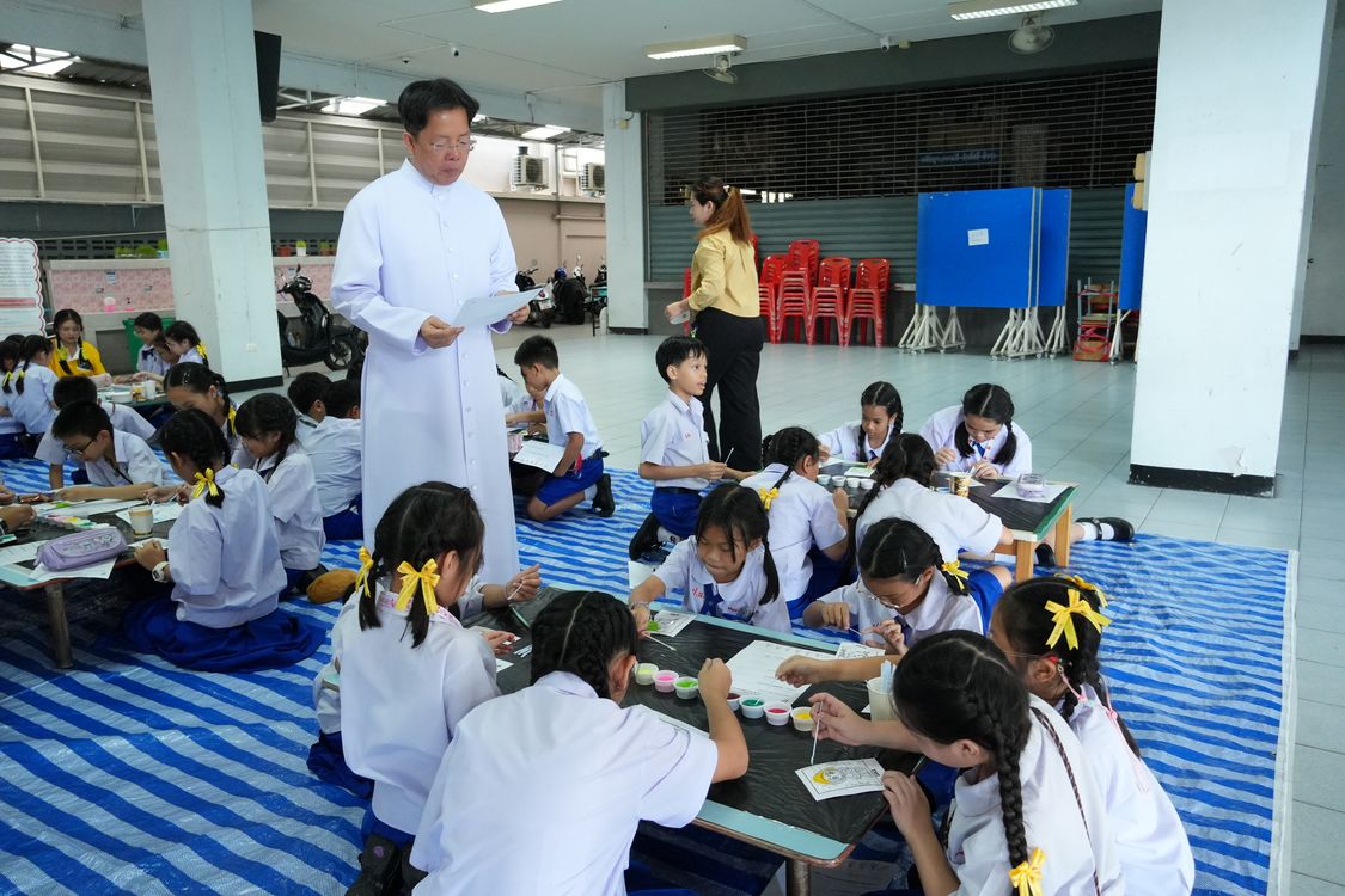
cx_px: 672
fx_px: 1009
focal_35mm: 27
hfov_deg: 67.4
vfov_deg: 47.9
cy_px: 448
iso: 2500
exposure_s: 1/100
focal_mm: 18
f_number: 3.5
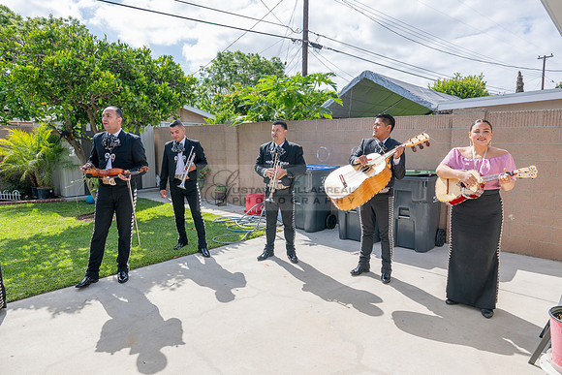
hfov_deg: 73.7
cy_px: 188
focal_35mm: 24
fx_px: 375
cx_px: 281
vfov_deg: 53.2
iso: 200
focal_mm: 24
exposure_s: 1/500
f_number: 7.1
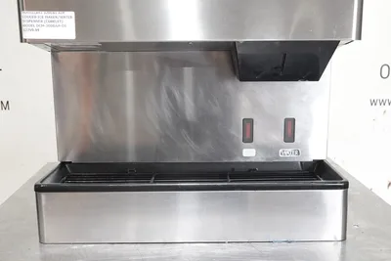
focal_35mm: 42
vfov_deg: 31.9
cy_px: 130
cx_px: 196
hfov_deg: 46.4
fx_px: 456
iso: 2000
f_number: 4
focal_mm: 15.59
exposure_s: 1/50
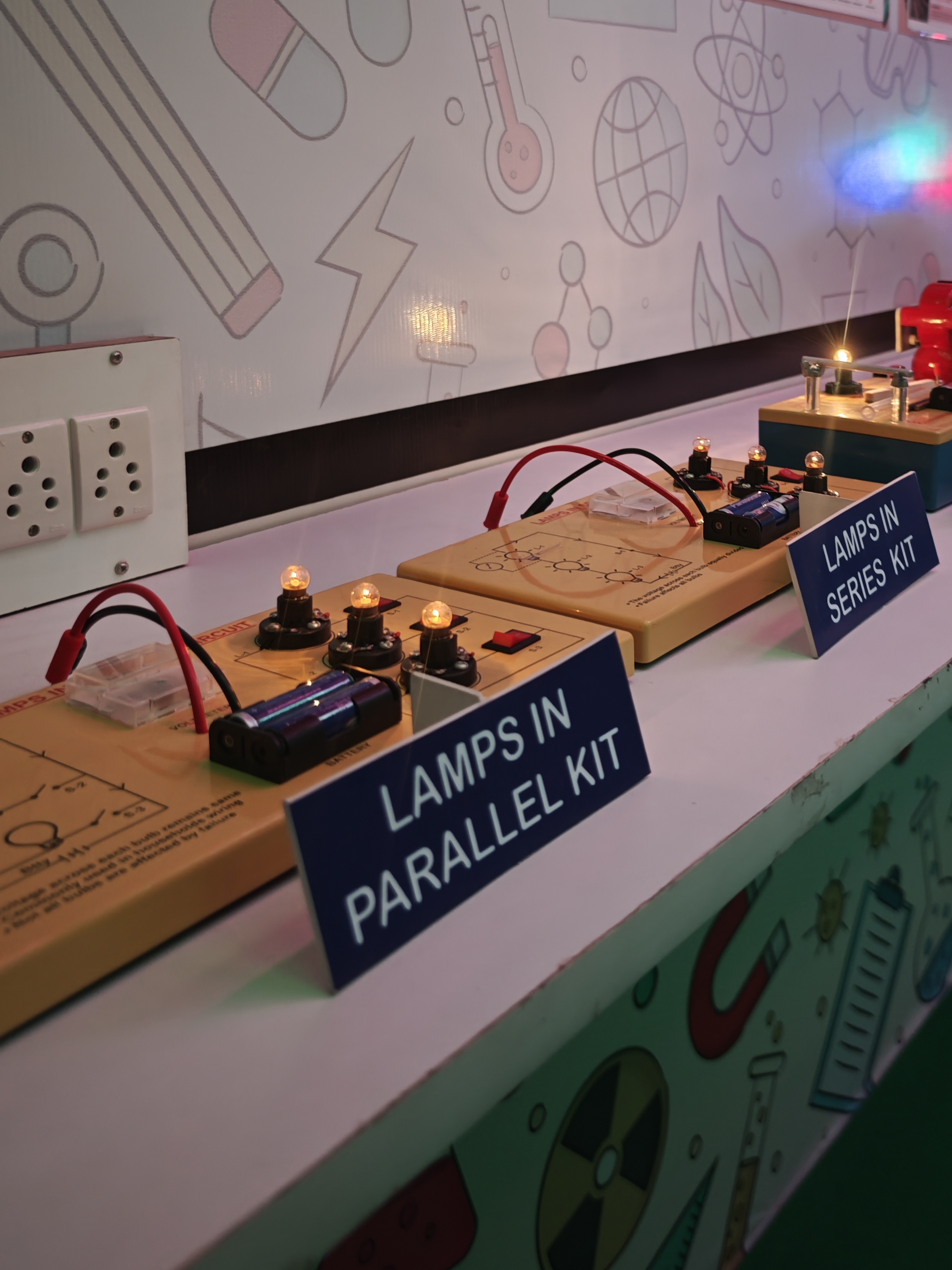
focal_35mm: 35
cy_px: 356
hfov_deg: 40.1
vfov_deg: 50.9
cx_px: 653
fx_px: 1283
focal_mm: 8.72
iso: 3200
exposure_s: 1/25
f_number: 1.63
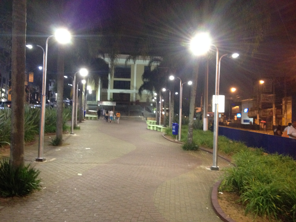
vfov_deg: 40.7
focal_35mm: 35
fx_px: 299
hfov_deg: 52.6
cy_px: 111
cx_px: 148
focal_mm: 4.28
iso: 400
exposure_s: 1/20
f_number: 2.4
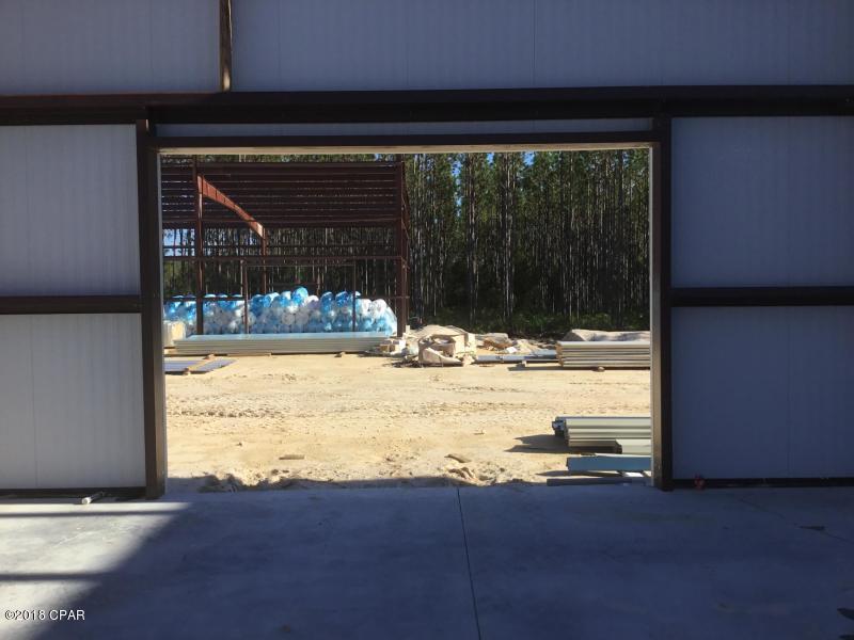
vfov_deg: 45.4
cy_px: 320
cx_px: 427
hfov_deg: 58.4
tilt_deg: -2.8
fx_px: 765
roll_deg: +0.4
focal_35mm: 31
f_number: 2.4
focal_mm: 3.3
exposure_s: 1/1087
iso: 25
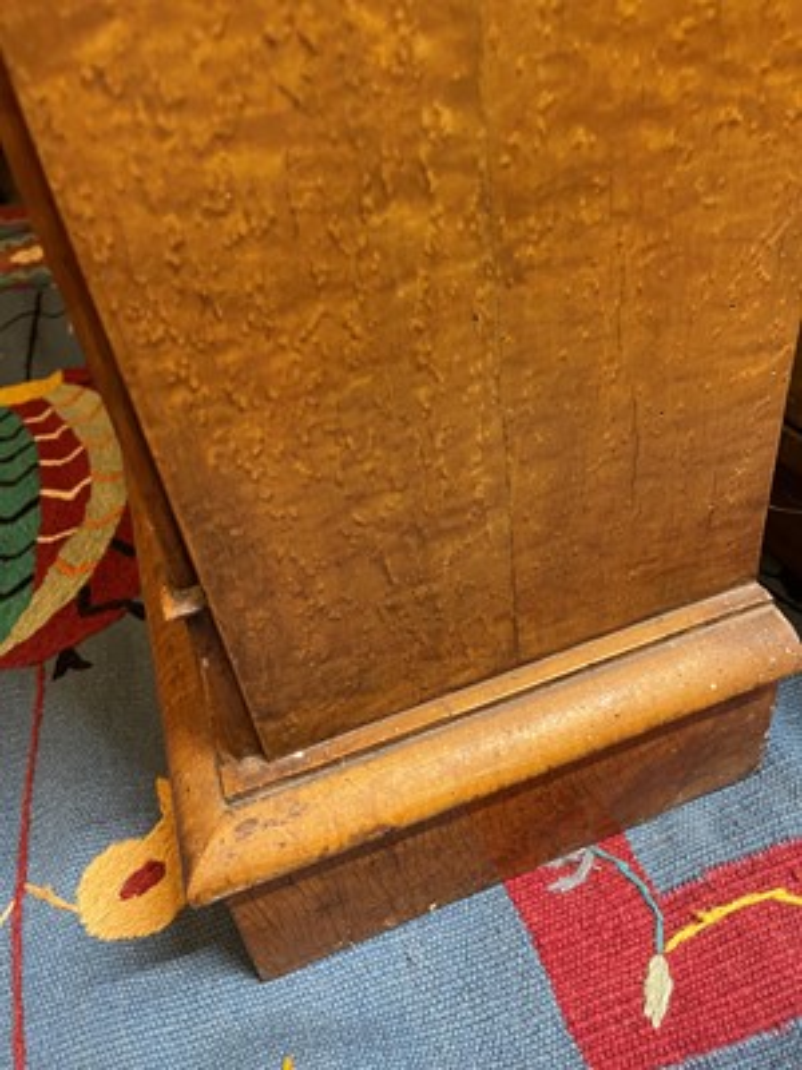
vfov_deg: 69.4
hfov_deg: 54.9
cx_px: 401
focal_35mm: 25
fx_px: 772
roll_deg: +9.4
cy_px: 535
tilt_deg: -38.2
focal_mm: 5.1
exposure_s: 1/50
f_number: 1.6
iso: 400
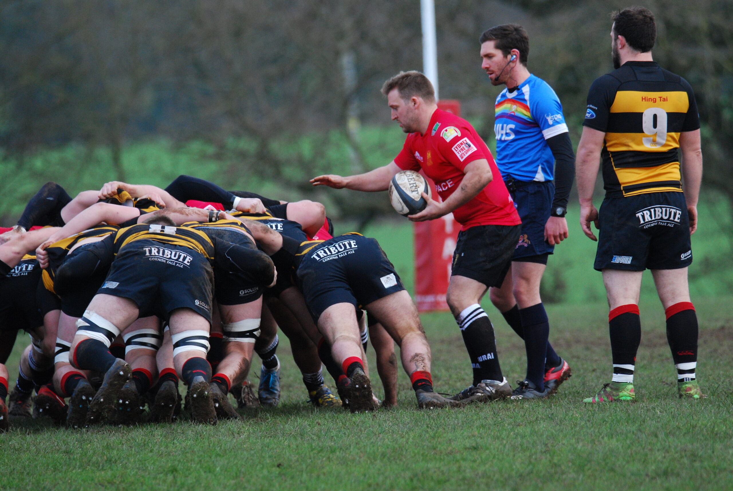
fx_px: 12843
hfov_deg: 3.3
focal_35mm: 630
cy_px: 246
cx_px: 366
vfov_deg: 2.2
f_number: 6.3
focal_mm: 420
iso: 800
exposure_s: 1/320
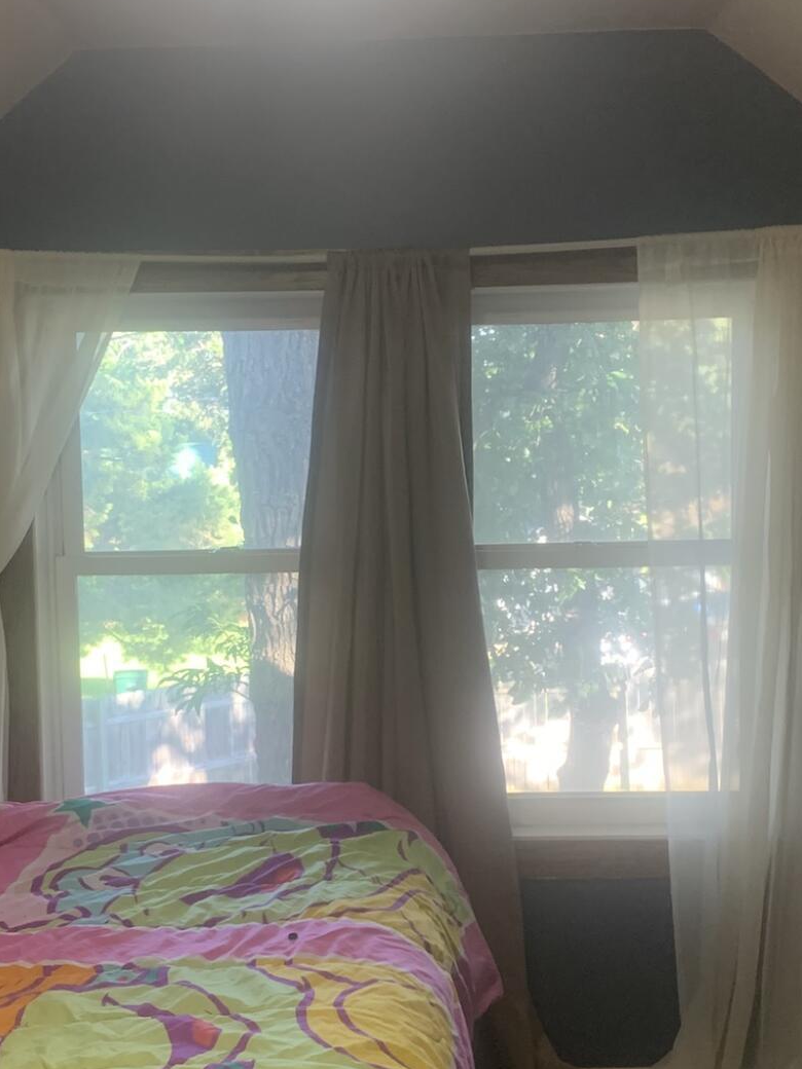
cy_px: 586
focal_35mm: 50
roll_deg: +2.8
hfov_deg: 29.1
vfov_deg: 38.2
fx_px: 1545
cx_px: 374
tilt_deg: -3.1
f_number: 1.8
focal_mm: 4.25
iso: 160
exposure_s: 1/60
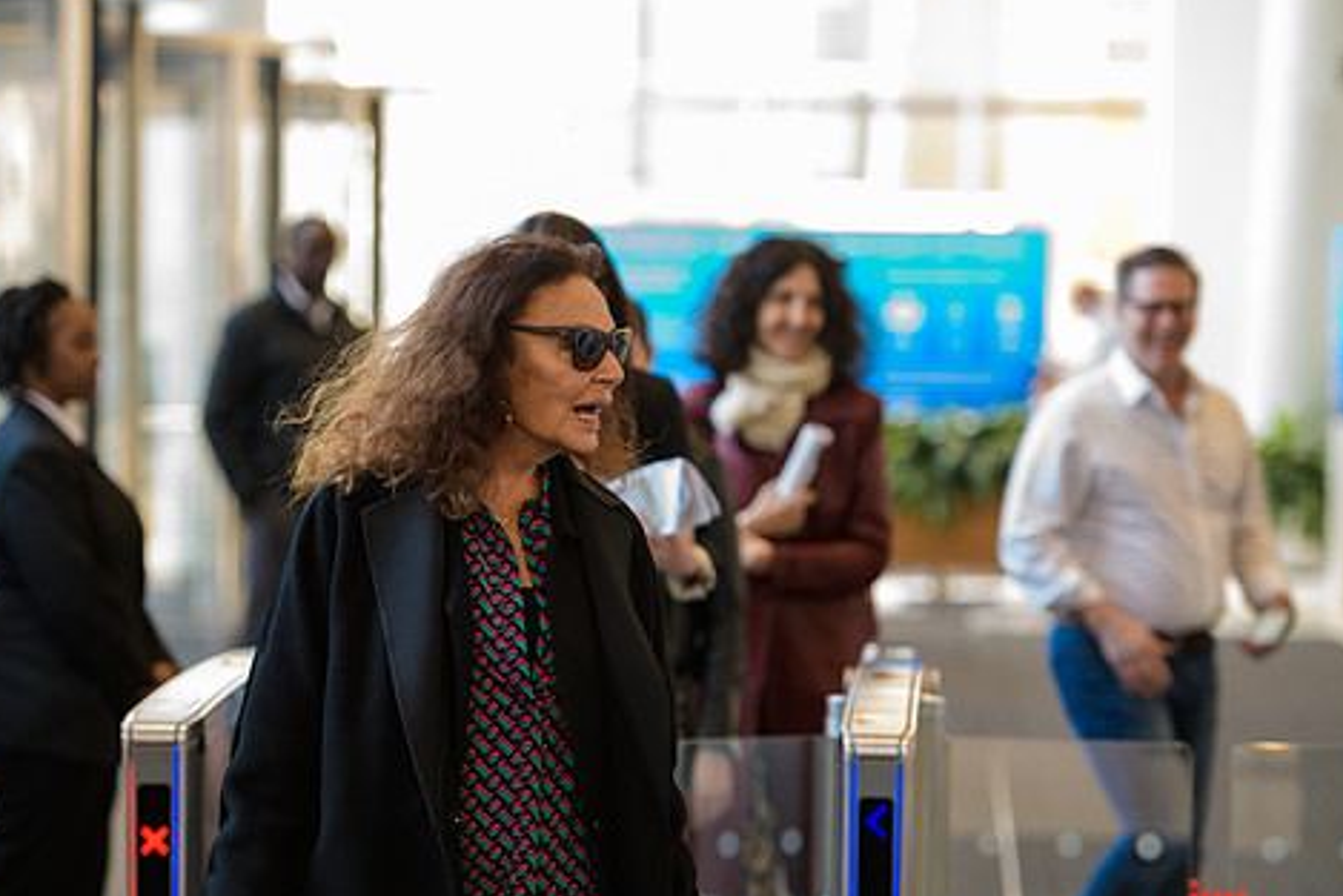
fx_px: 5635
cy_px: 474
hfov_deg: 13.6
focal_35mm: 151
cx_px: 561
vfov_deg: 9.1
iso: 1250
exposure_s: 1/125
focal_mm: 122
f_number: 3.2
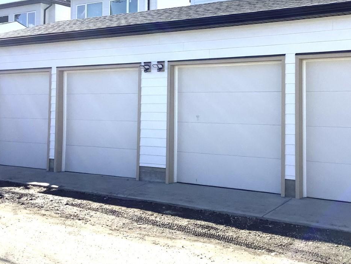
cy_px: 89
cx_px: 204
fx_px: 487
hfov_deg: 39.5
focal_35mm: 48
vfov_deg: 30.1
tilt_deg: +2.3
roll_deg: -0.3
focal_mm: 3.3
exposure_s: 1/1131
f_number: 2.4
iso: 25
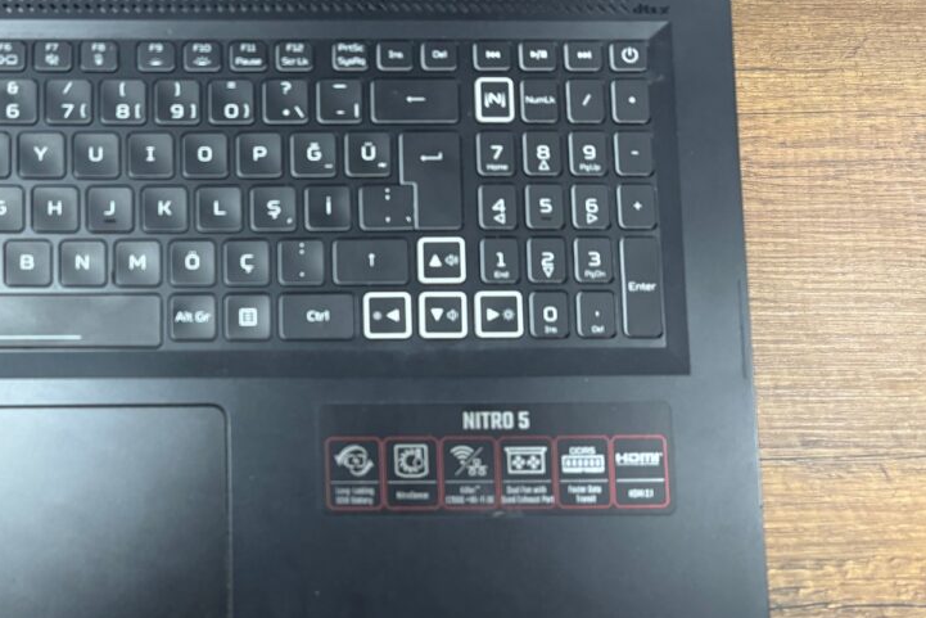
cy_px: 367
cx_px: 167
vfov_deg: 29.8
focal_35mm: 45
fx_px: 1158
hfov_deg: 41.5
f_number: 1.6
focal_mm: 5.96
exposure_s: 1/50
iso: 250
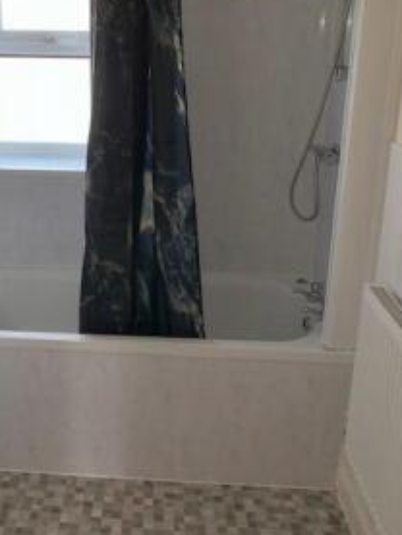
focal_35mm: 41
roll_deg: -0.5
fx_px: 634
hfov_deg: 34.4
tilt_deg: -13.8
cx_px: 99
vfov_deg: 45.3
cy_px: 192
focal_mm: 4.25
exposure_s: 1/58
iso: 25
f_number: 1.8
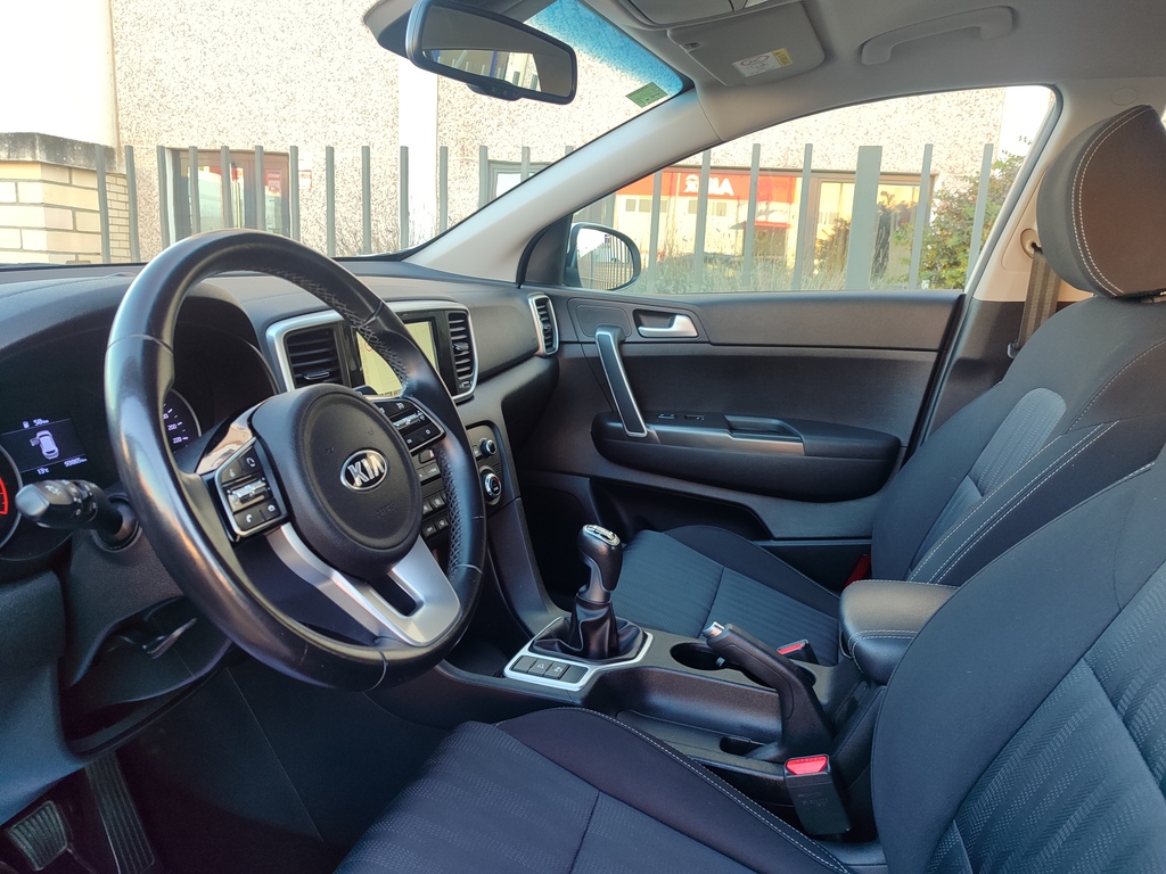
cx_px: 583
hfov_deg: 69.4
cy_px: 437
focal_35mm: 25
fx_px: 842
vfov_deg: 54.9
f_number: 1.89
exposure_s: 1/50
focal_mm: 5.95
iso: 106
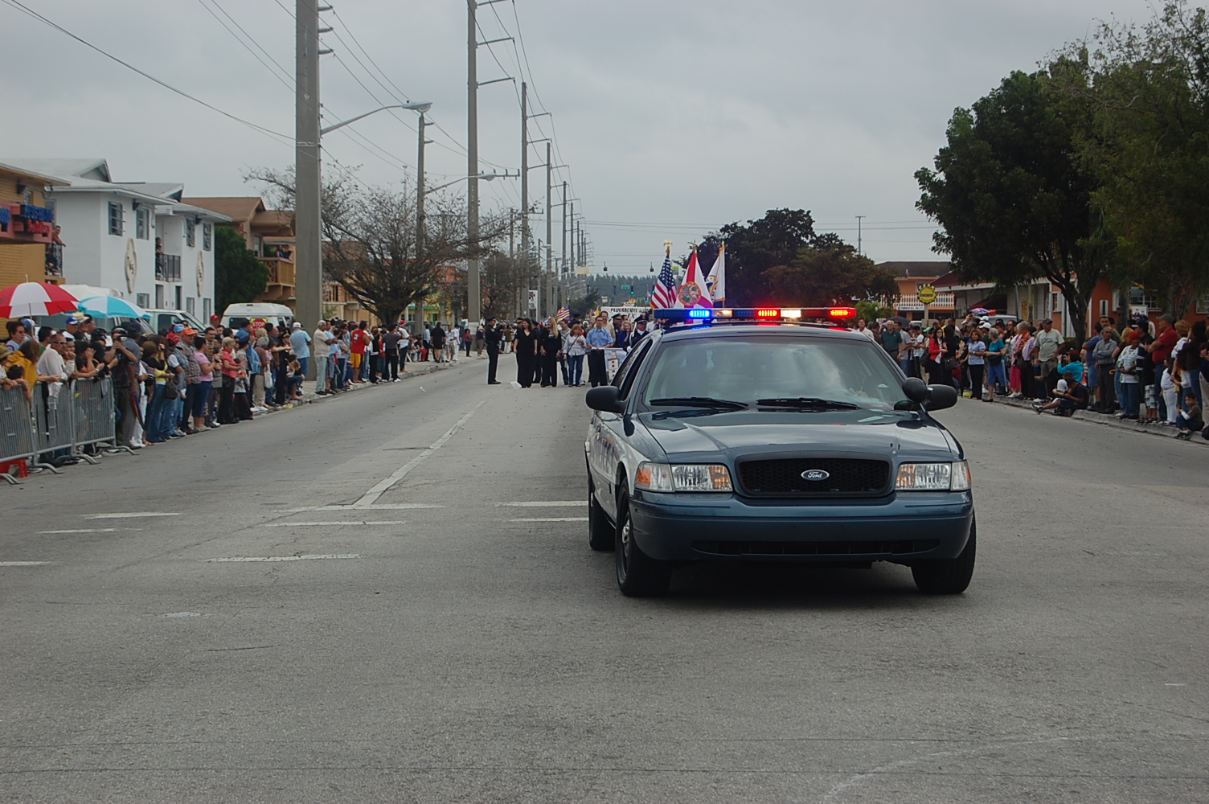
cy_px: 402
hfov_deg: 24.6
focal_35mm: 82
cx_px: 604
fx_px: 2768
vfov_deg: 16.5
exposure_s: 1/320
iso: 200
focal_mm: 55
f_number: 9
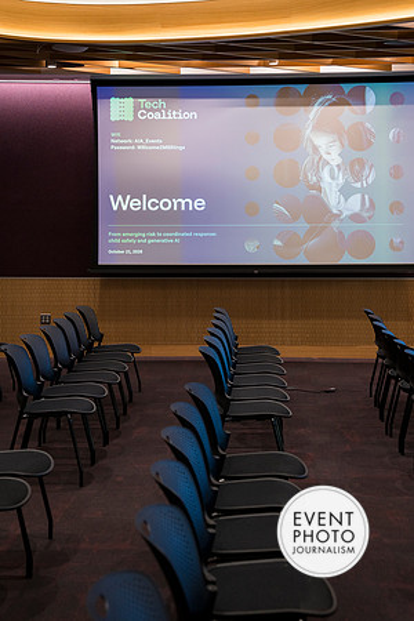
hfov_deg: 26.5
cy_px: 310
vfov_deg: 38.9
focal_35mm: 51
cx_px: 207
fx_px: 880
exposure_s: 1/125
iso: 560
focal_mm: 51
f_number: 4
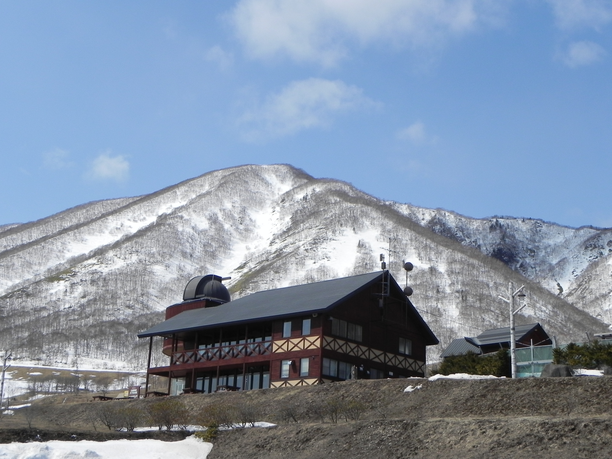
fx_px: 937
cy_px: 233
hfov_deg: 36.2
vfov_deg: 27.5
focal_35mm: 53
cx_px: 302
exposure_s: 1/540
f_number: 8
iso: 160
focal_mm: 9.2
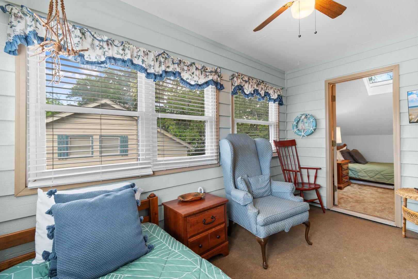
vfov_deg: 77.3
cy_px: 140
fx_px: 174
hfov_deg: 100.4
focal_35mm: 15
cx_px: 209
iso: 100
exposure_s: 1/15
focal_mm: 10
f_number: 4.5
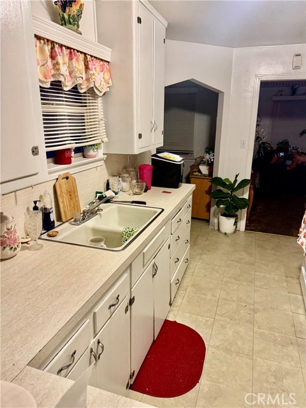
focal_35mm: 24
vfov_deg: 71.6
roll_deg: +0.4
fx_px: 283
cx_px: 153
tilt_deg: -16.8
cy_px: 204
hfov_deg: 56.8
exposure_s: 1/60
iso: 320
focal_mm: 6.76
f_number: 1.78
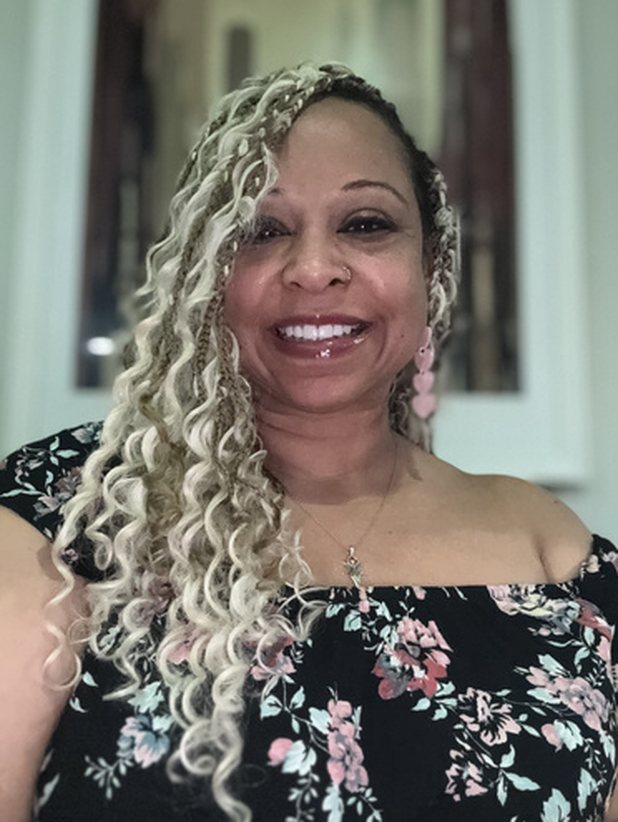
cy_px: 410
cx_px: 317
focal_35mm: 31
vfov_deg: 58.3
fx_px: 737
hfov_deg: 45.5
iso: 500
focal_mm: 2.69
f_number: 1.9
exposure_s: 1/26
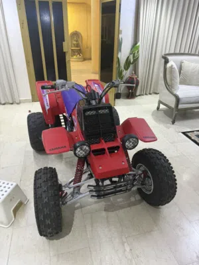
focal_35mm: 24
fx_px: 184
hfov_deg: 56.8
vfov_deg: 71.6
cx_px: 100
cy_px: 132
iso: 250
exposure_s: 1/50
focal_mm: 6.76
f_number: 1.78
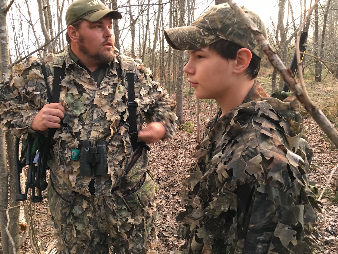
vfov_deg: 48.2
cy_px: 127
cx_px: 169
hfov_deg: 61.7
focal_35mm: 29
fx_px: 283
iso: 160
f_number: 2.2
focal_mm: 4.15
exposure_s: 1/30
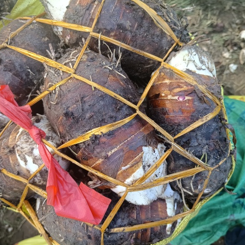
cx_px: 118
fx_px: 248
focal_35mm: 31
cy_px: 120
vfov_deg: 52.5
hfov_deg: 52.5
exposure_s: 1/100
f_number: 1.88
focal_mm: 5.59
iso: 300
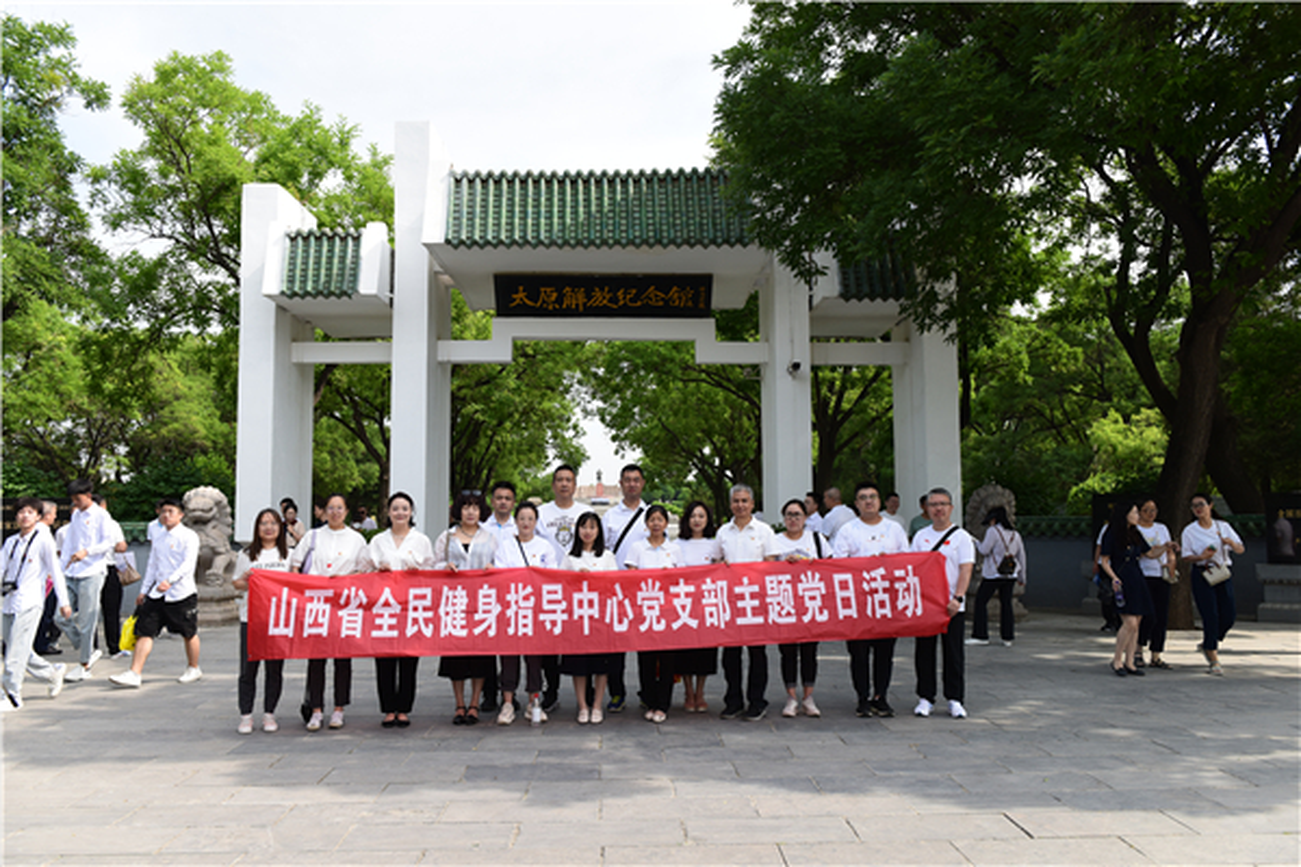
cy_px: 434
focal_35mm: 31
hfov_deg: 60.3
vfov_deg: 42.3
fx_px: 1120
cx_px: 650
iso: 400
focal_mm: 31
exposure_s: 1/1250
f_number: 5
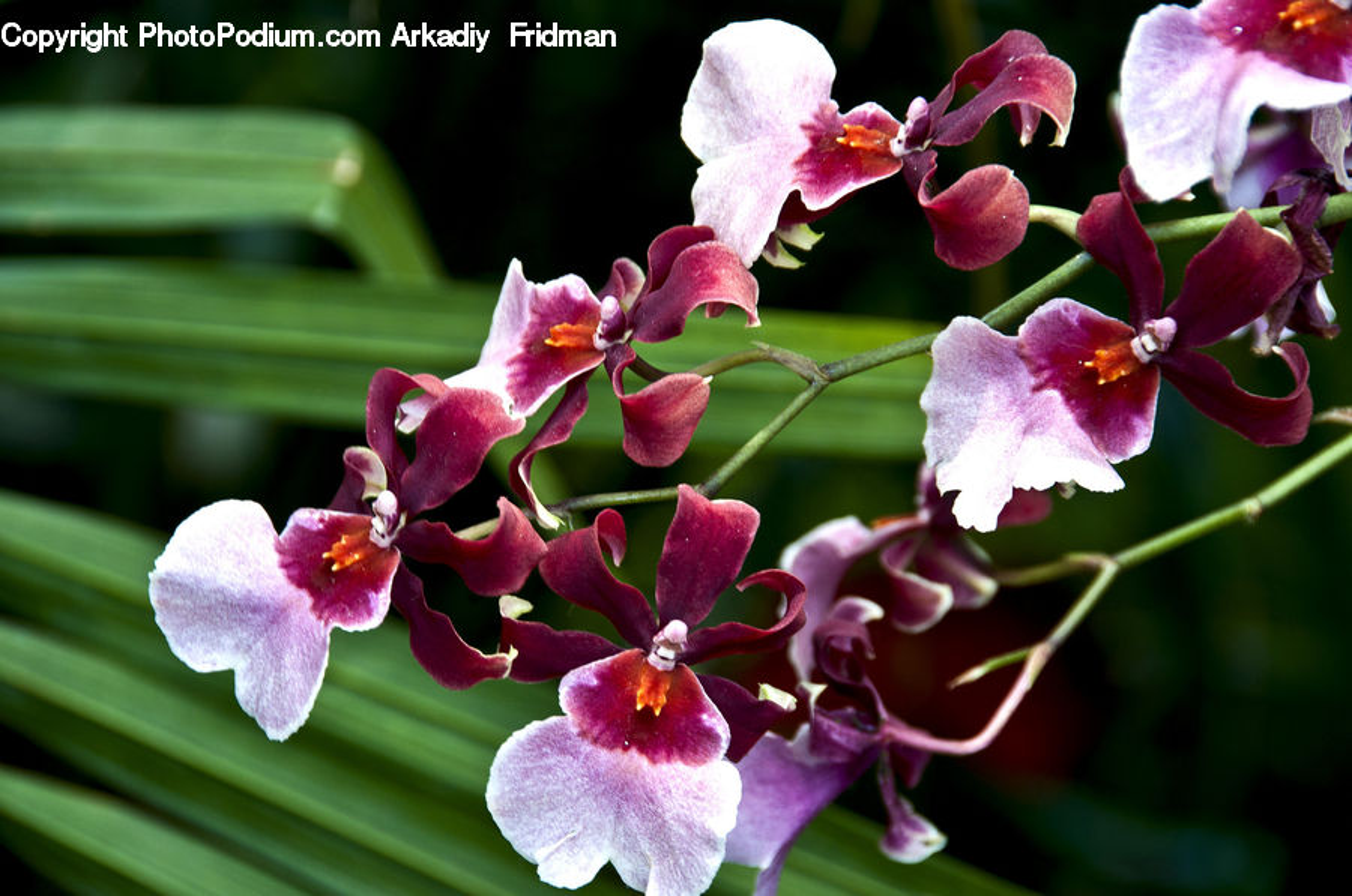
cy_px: 448
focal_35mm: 255
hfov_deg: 8.1
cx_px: 676
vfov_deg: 5.4
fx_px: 9561
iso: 200
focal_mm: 170
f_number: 7.1
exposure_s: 1/25
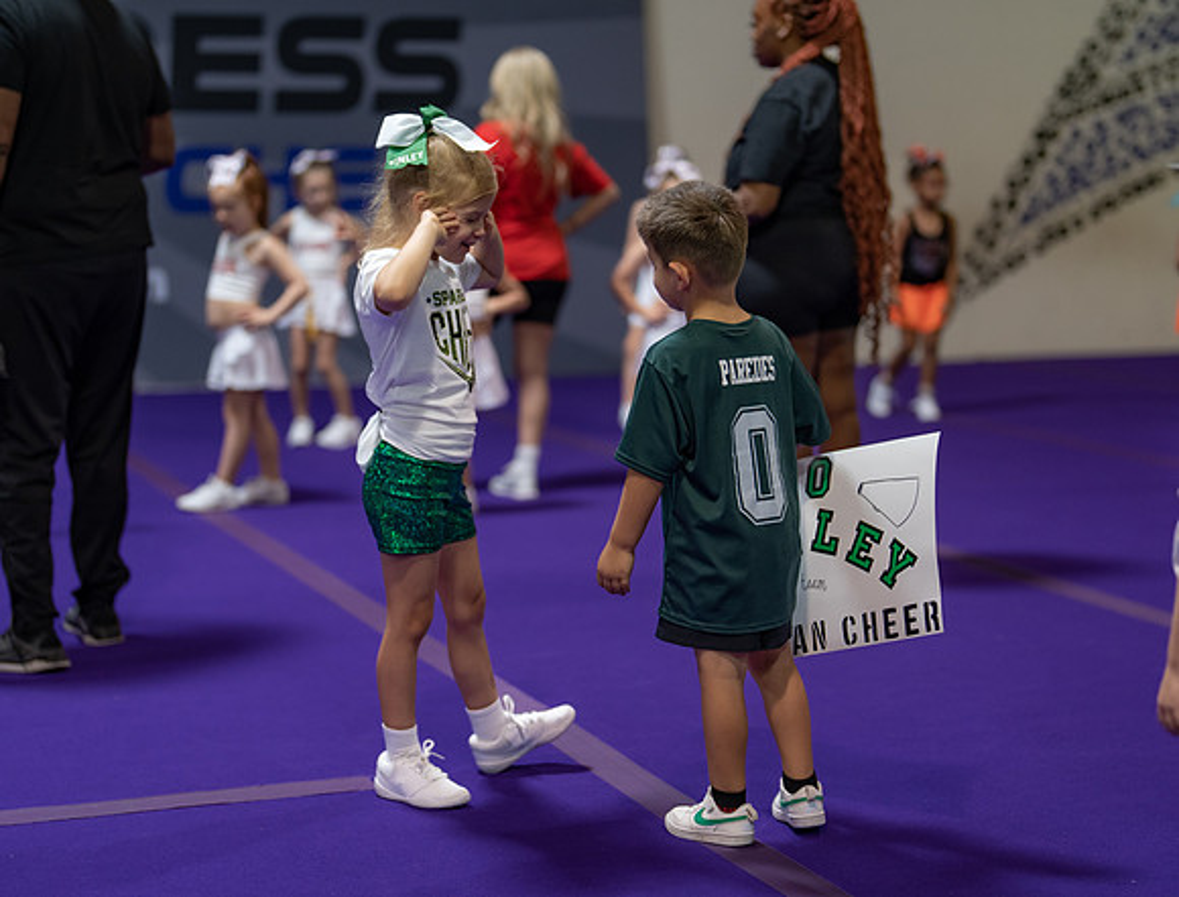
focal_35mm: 74
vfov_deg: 20.0
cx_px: 575
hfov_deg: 26.1
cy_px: 442
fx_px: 2542
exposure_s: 1/320
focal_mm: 50
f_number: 1.2
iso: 500
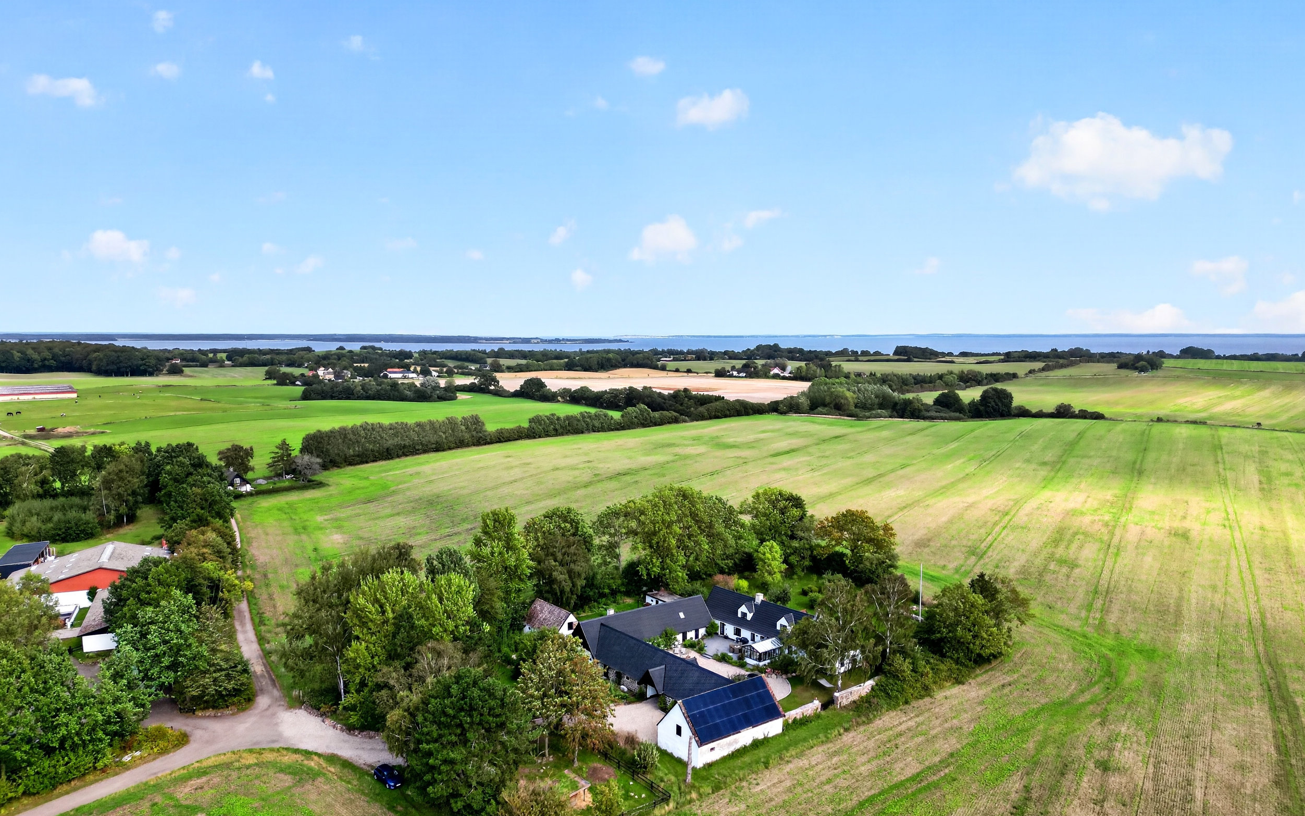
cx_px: 642
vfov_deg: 47.4
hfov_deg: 70.4
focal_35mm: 26
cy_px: 483
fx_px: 925
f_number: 1.7
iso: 100
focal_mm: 6.7
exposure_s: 1/2500
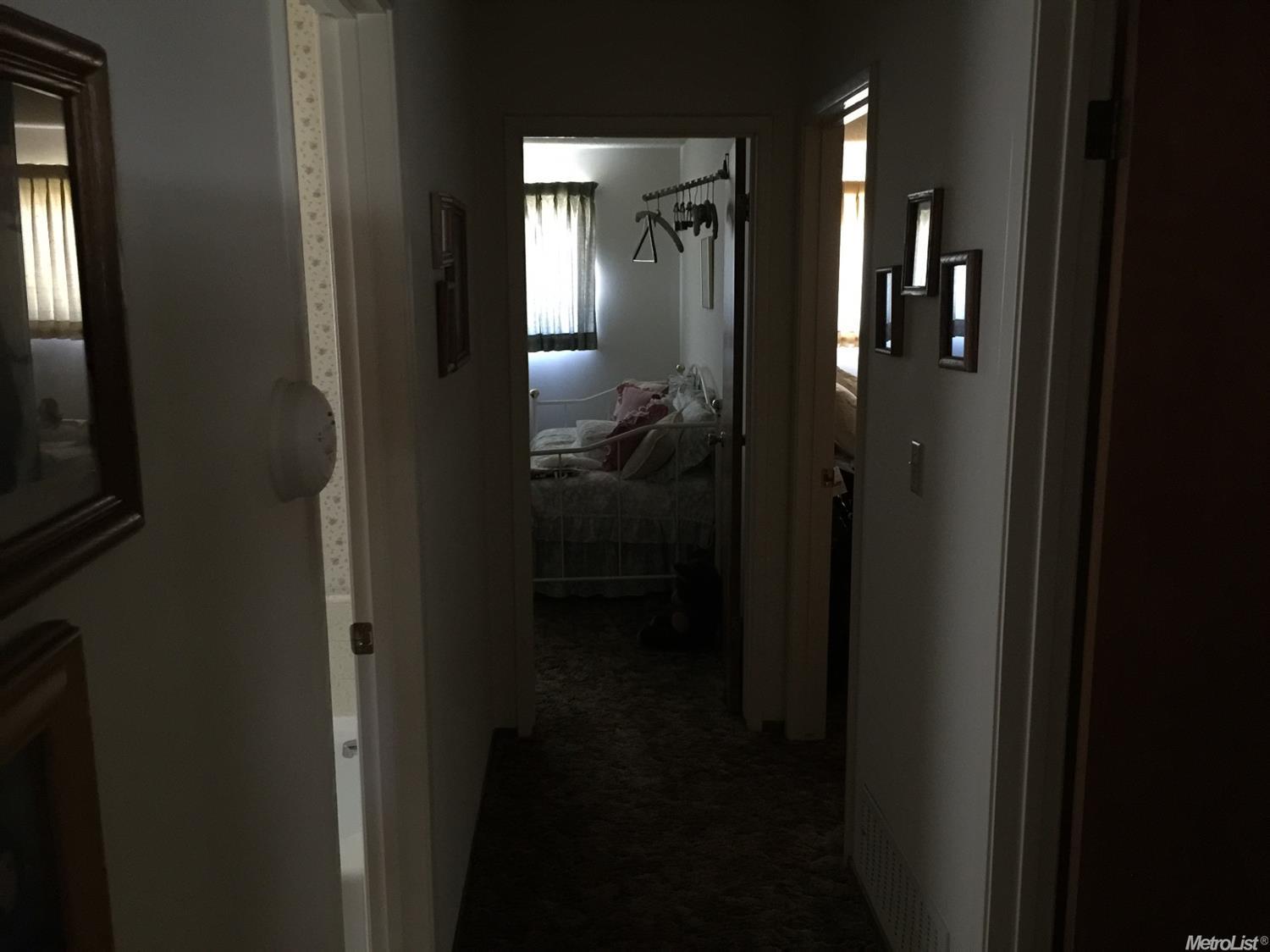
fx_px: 1064
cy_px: 476
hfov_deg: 61.7
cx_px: 635
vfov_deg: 48.2
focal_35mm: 29
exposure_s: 1/4
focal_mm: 4.15
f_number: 2.2
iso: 200
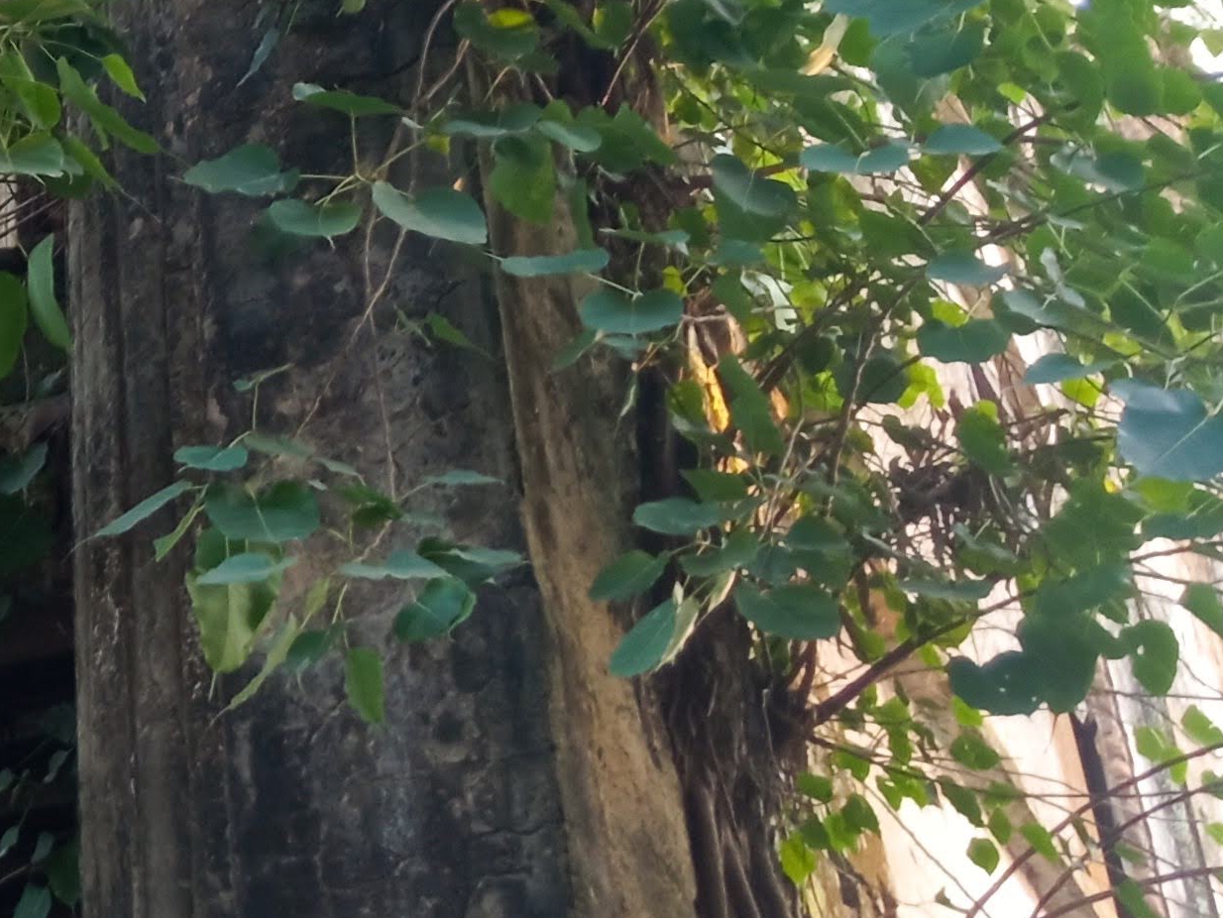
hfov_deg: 18.8
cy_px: 272
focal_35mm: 91
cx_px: -638
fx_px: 3216
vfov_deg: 16.2
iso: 170
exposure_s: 1/33.3
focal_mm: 3.79
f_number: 2.2
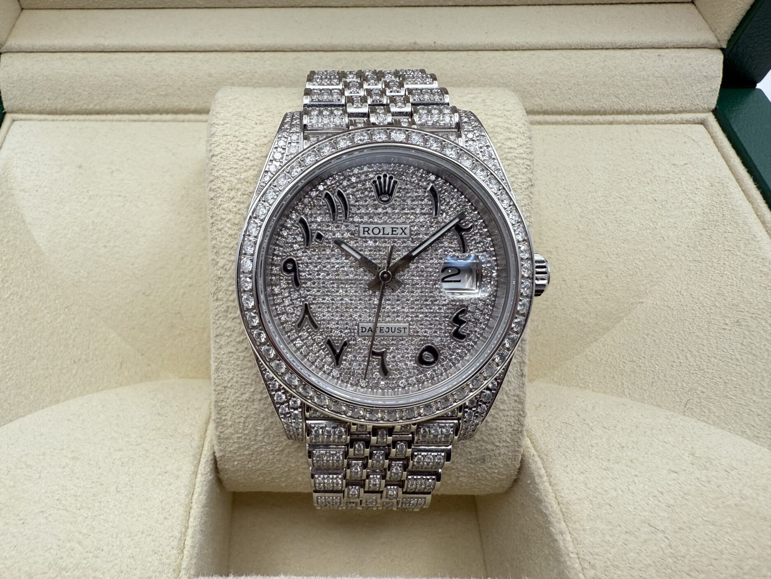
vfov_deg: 56.8
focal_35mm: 24
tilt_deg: -55.6
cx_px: 386
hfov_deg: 71.6
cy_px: 290
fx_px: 535
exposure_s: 1/100
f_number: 2.2
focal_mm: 2.22
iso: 100
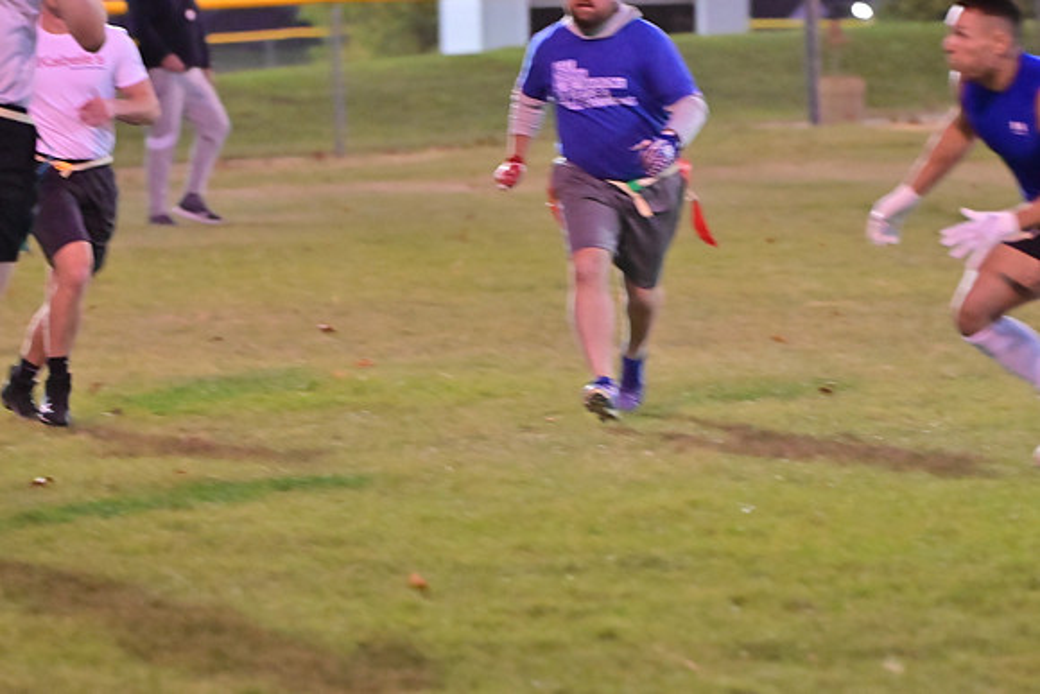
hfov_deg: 7.6
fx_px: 7801
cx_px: 520
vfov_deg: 5.1
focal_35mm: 270
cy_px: 347
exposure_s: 1/400
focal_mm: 180
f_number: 4
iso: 6400
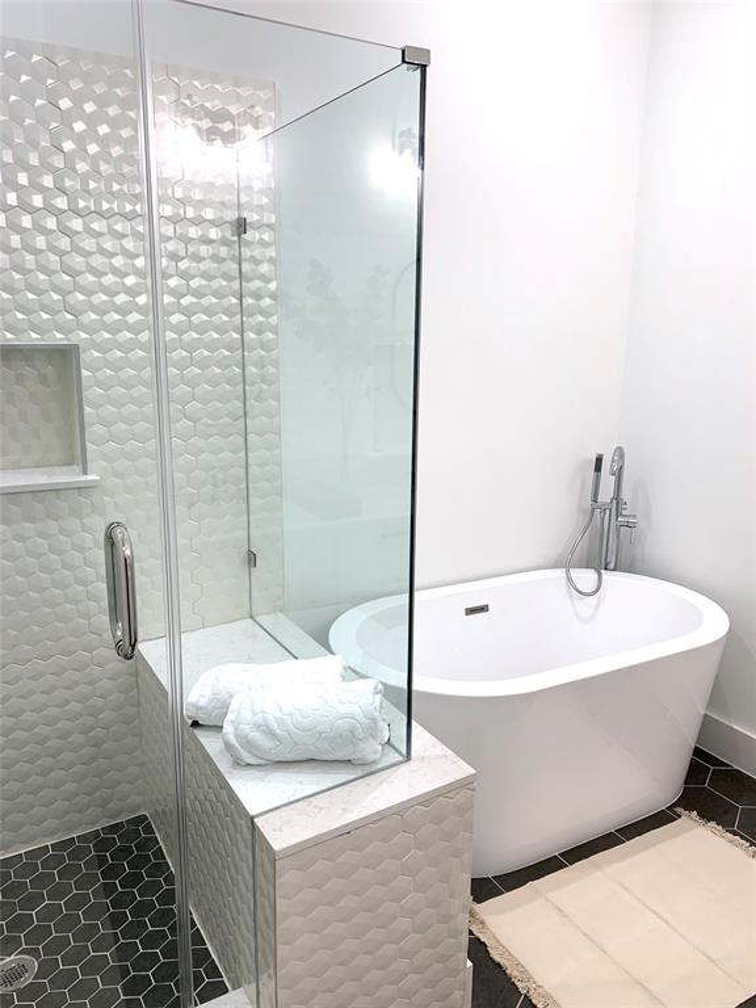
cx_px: 378
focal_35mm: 26
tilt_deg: -11.9
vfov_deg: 67.3
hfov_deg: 53.1
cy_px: 504
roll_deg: +0.5
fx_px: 757
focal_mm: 4.25
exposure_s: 1/120
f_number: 1.8
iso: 64
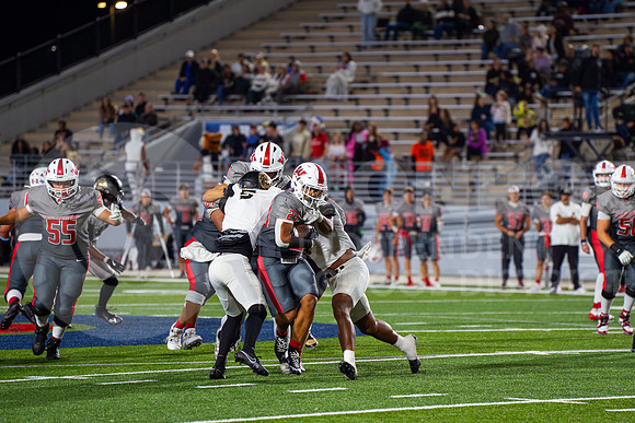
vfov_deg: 6.3
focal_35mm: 219
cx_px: 381
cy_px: 242
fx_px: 3856
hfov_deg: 9.4
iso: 3200
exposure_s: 1/1600
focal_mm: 180
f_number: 3.2
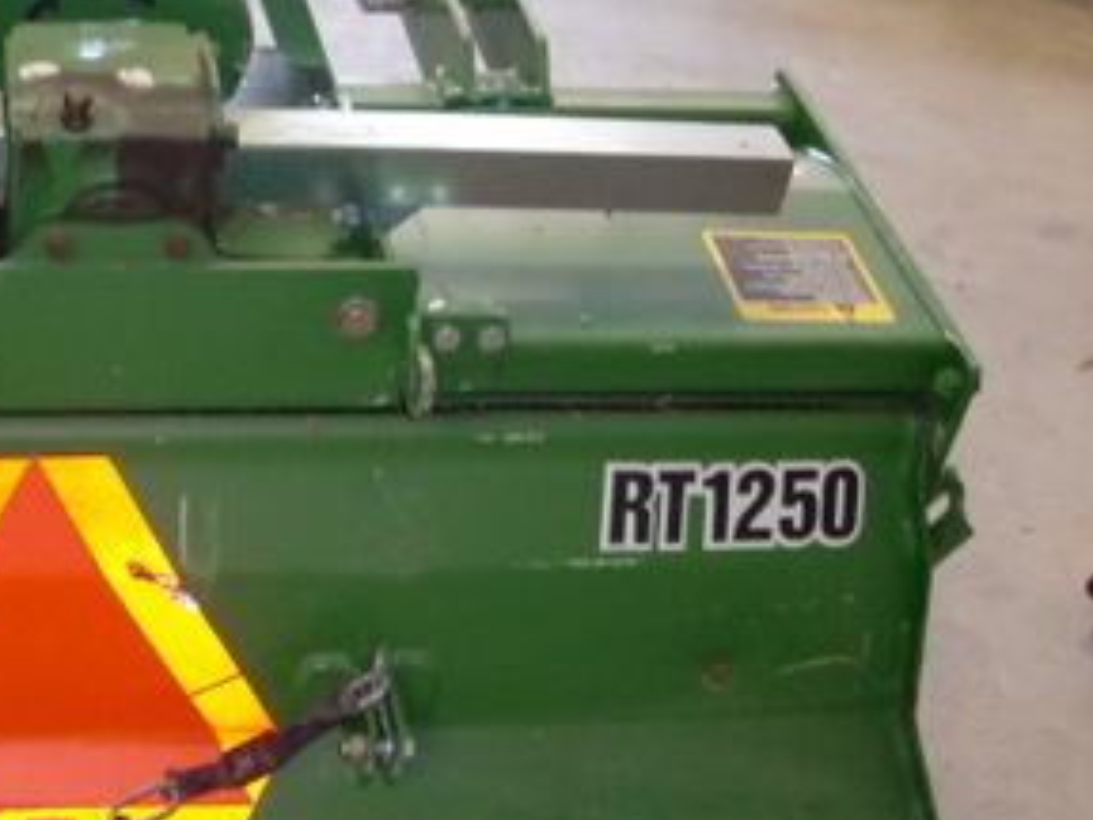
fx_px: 2147
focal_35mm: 68
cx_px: 125
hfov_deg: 27.6
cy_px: 376
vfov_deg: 21.6
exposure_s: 1/60
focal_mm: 6.3
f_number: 2.8
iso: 400
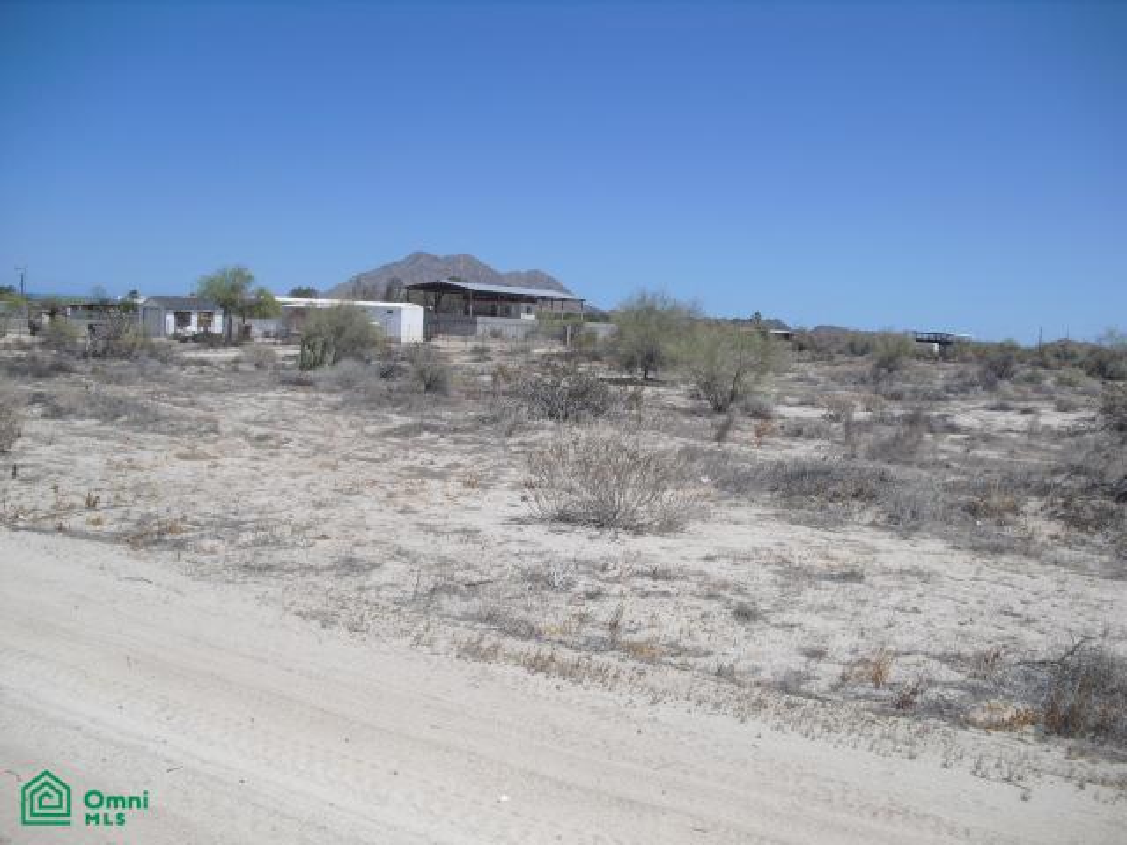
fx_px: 1172
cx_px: 564
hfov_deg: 51.4
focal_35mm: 36
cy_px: 422
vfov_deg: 39.7
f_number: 7.8
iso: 64
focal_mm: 6.3
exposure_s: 1/250
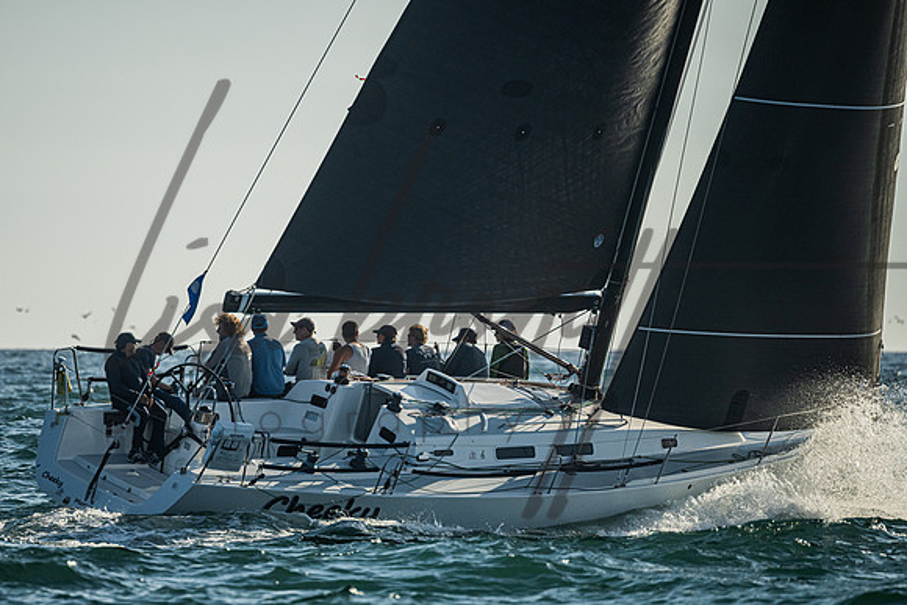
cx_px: 365
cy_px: 310
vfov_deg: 2.8
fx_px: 12239
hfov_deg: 4.2
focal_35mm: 486
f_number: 5.6
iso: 400
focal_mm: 400
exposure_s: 1/6400
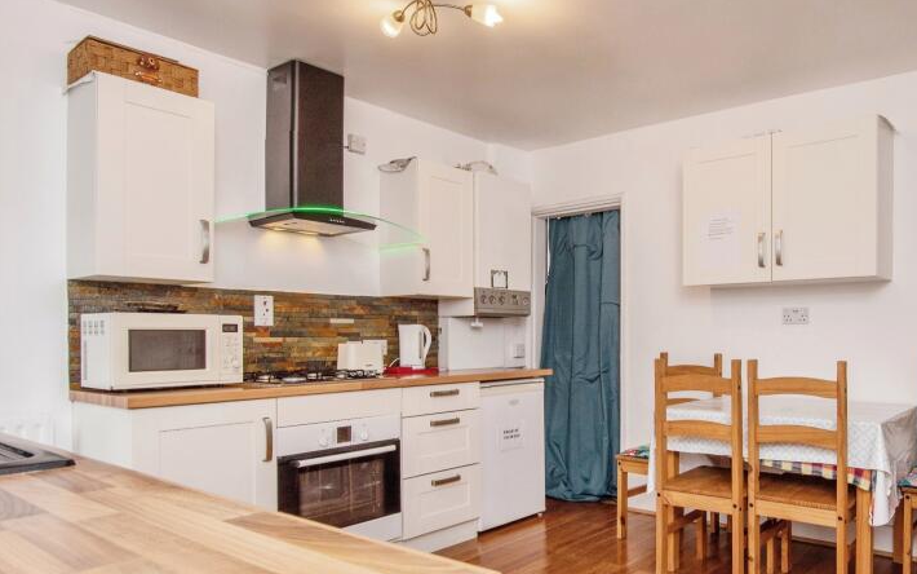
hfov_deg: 70.3
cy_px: 333
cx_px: 617
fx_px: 625
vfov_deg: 49.1
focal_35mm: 25
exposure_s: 1/60
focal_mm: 17
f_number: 9
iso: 400
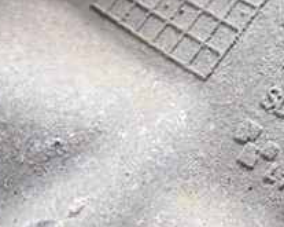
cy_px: 110
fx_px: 713
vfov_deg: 18.0
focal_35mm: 85
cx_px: 347
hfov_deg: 20.9
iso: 200
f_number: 2.3
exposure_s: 1/60
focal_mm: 5.4
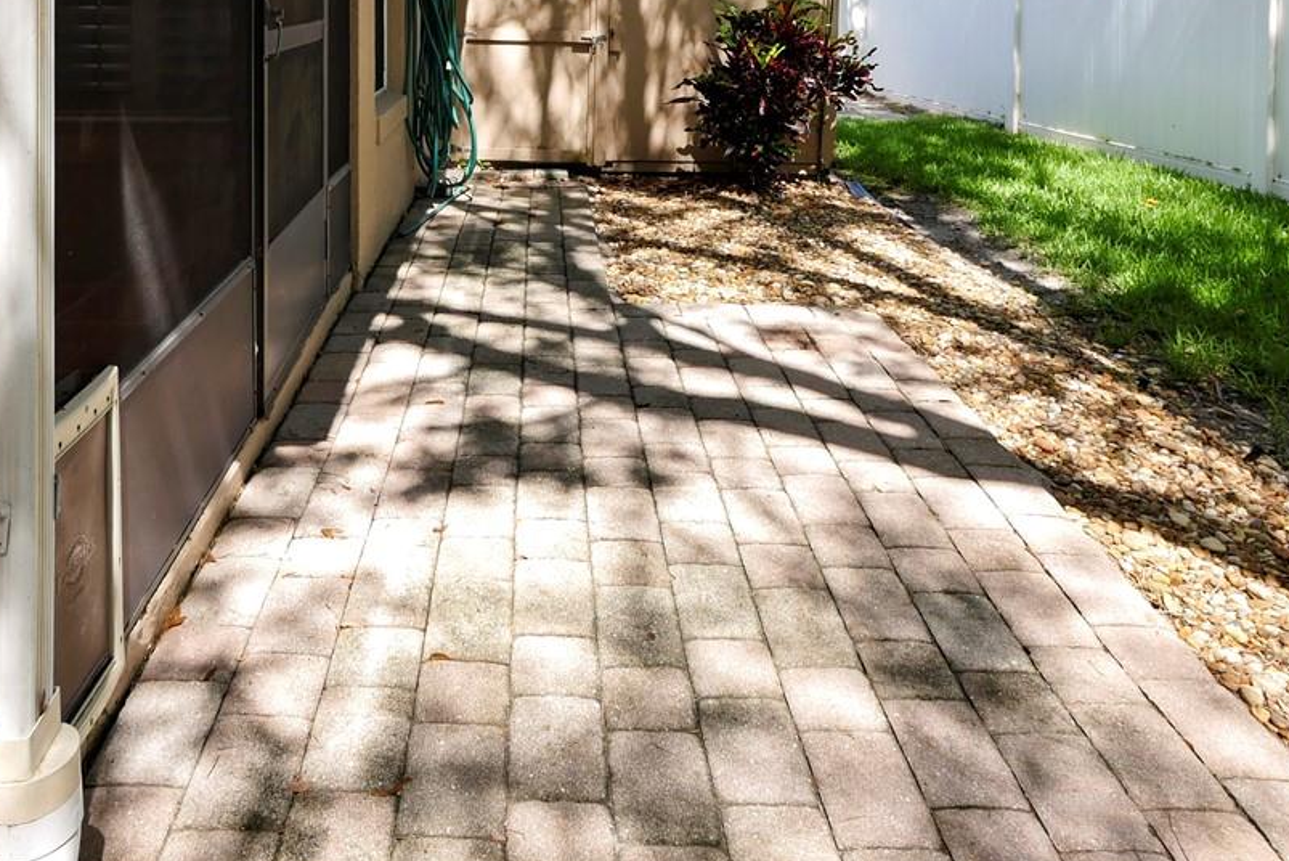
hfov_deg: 63.4
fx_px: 1039
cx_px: 567
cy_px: -8
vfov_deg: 39.5
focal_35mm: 29
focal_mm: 7
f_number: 5.6
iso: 200
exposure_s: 1/200
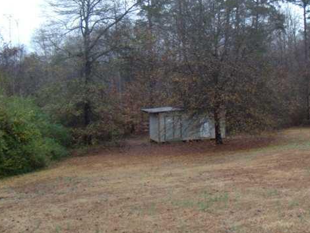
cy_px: 103
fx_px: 439
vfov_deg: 29.7
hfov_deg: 38.5
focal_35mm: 49
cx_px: 204
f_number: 3.6
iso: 400
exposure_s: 1/20
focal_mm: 6.4
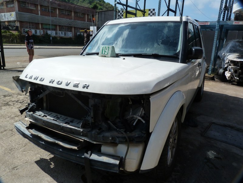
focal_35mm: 25
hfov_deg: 69.4
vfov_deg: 54.9
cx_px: 122
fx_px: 175
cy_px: 92
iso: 125
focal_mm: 4.5
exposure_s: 1/400
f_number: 5.6
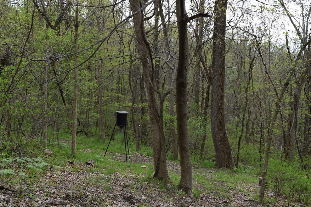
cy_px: 104
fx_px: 350
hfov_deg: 47.9
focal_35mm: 40
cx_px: 156
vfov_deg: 33.0
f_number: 8
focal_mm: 27
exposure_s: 1/250
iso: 360
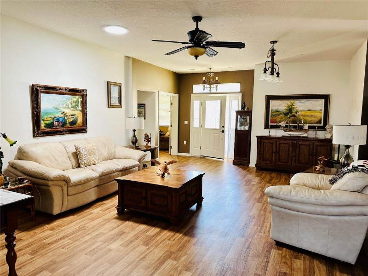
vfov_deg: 56.8
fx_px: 255
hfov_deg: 71.6
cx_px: 184
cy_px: 138
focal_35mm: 24
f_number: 1.78
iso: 160
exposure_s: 1/60
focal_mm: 6.86
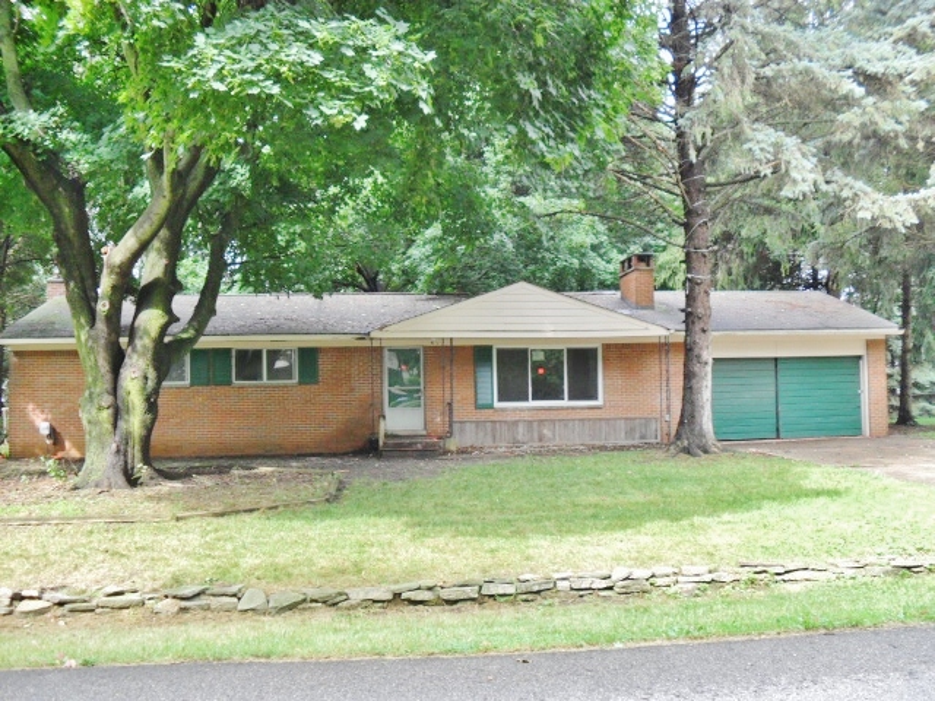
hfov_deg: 52.6
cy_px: 350
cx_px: 468
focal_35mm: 35
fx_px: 945
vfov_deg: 40.7
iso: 80
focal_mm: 6.3
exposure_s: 1/90
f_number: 3
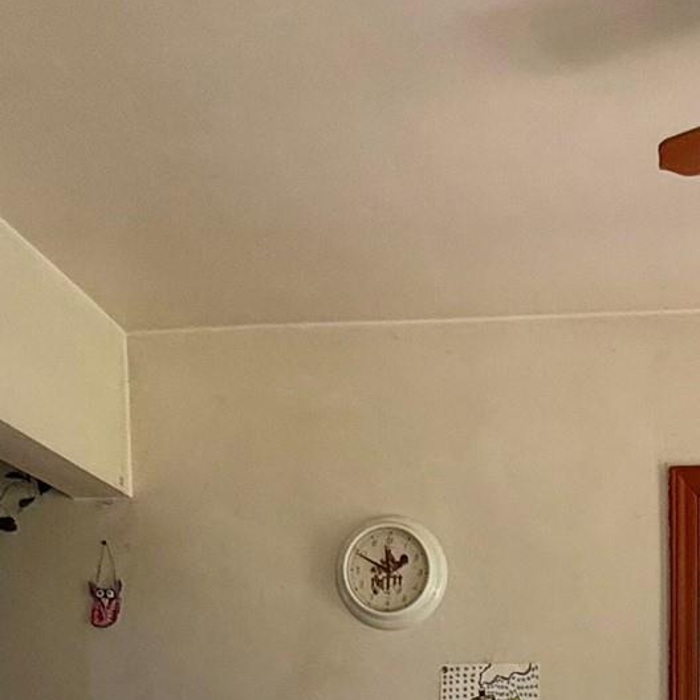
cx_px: 594
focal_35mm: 48
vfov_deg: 28.9
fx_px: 1098
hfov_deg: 33.9
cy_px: 907
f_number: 2.2
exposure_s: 1/99
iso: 250
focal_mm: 2.22
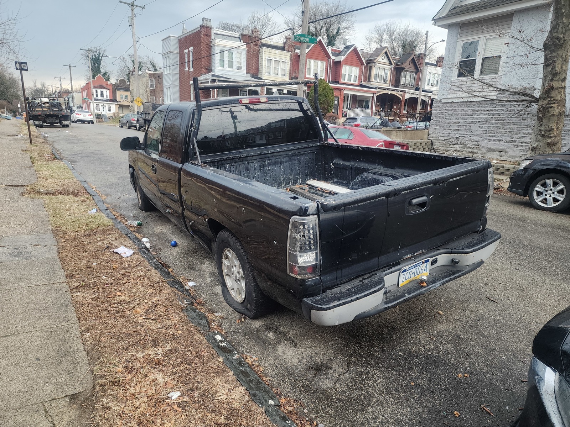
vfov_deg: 58.9
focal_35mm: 23
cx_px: 285
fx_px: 379
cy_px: 214
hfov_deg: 73.9
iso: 100
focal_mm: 6.4
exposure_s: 1/180
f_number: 1.8
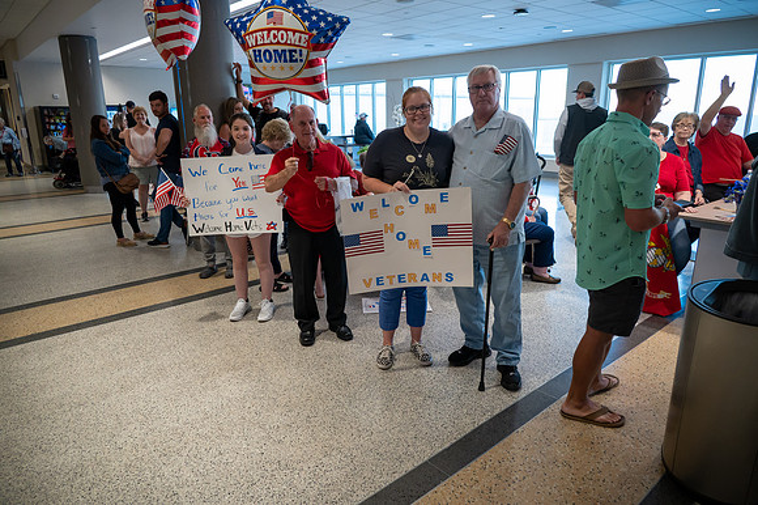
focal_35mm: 24
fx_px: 505
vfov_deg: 53.1
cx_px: 379
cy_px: 252
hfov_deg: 73.8
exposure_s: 1/200
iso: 2500
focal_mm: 24
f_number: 4
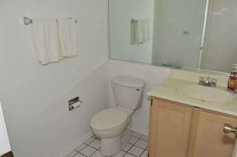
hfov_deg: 67.5
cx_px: 118
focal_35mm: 27
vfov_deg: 47.7
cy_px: 78
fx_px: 177
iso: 800
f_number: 6.7
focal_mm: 18
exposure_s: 1/60
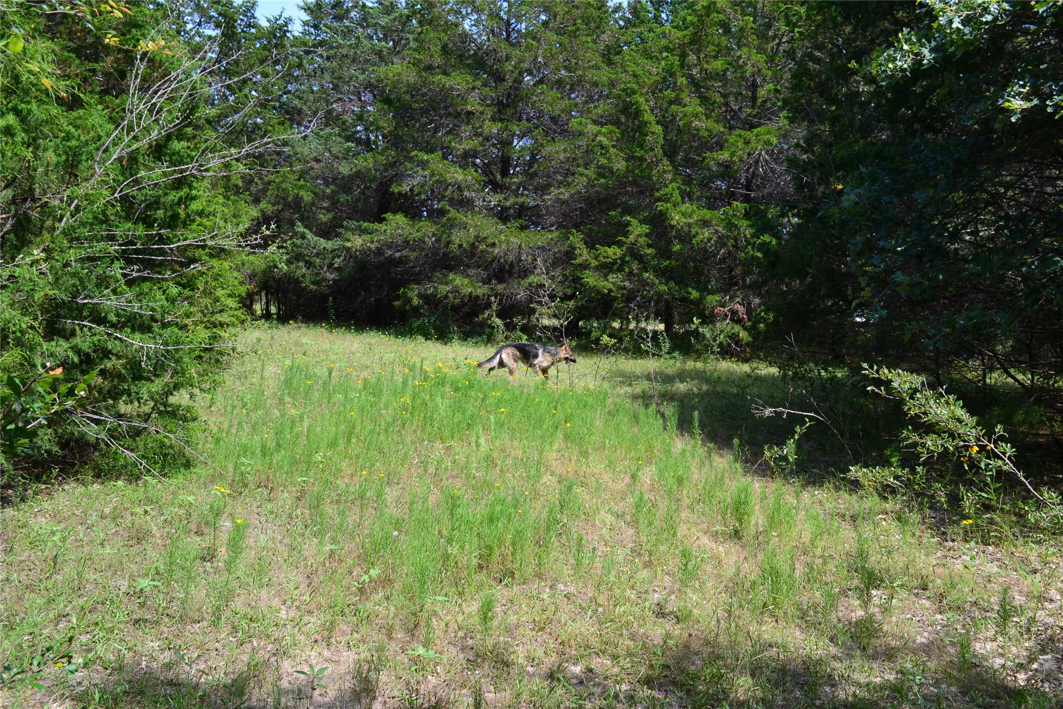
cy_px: 354
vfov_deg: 40.0
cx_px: 532
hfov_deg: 57.2
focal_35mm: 33
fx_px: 974
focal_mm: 22
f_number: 10
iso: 400
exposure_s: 1/250
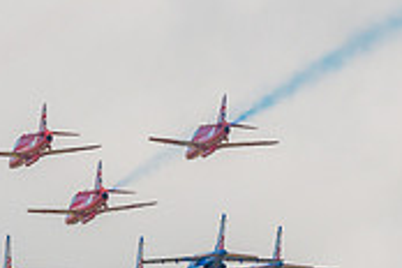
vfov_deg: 0.8
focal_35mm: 1641
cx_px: 85
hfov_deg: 1.3
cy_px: 234
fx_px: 18323
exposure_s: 1/2000
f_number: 7.1
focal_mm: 350
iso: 400
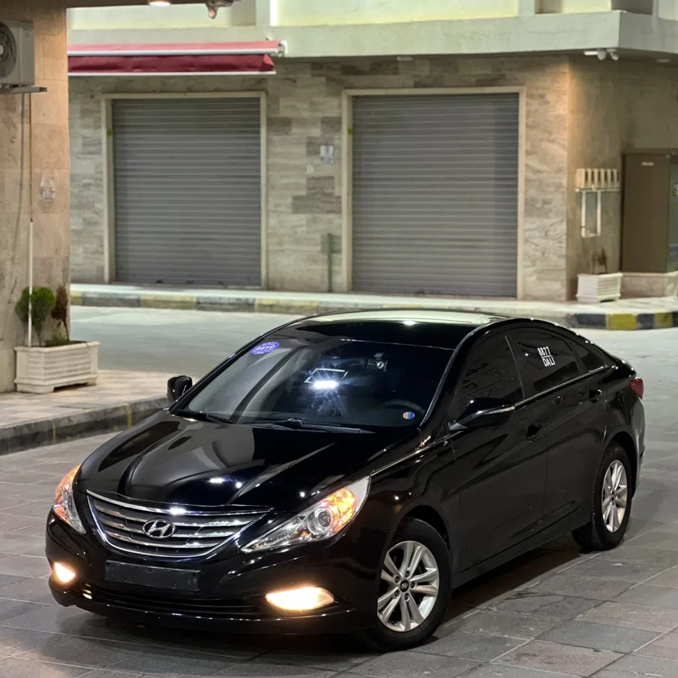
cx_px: 339
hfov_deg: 19.1
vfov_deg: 19.1
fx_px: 2017
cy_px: 384
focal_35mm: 91
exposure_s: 1/20
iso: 400
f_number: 2.8
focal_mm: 9
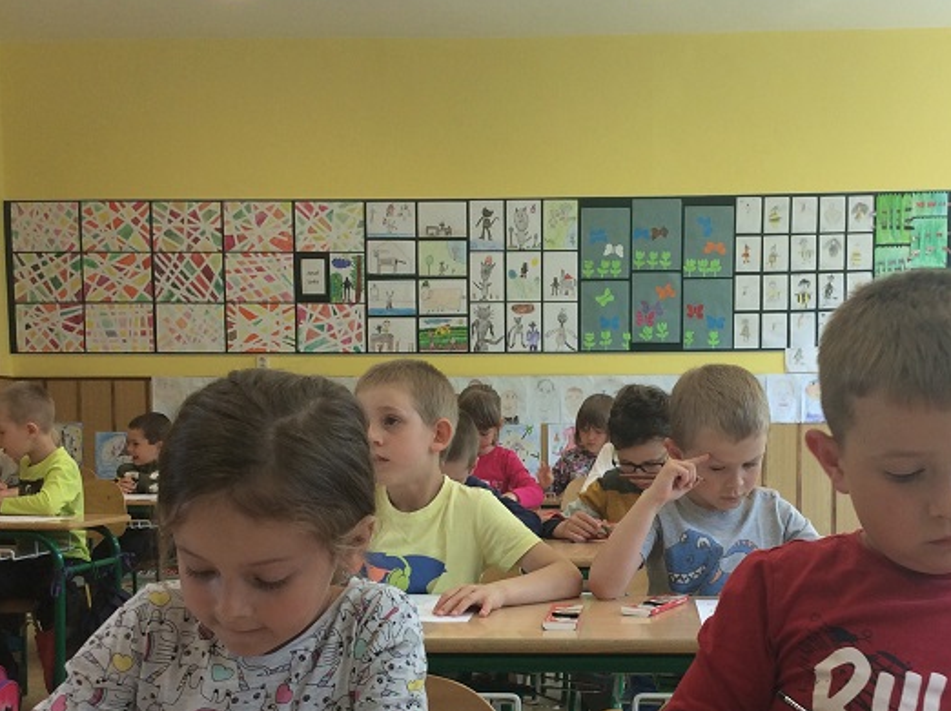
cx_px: 536
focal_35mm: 49
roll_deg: +0.3
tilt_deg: -4.2
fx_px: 1344
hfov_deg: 38.9
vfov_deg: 29.2
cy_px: 524
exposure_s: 1/50
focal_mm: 3.3
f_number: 2.4
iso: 40
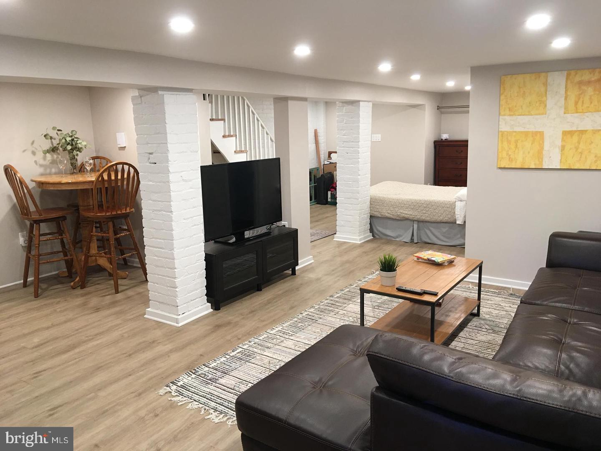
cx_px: 300
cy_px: 226
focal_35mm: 29
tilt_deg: -10.7
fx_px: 503
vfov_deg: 48.2
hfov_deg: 61.7
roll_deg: +0.6
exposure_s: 1/15
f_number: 2.2
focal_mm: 4.15
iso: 50
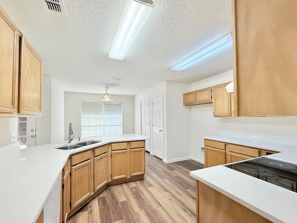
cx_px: 142
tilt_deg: +0.9
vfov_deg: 81.7
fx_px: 129
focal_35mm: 15
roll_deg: +0.3
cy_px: 116
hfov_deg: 98.1
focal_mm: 2.22
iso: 100
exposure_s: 1/120
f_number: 2.2
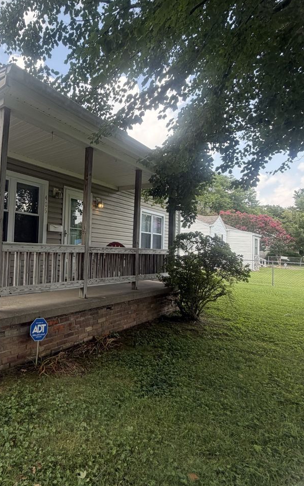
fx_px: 278
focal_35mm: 21
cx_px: 58
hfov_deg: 53.2
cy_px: 234
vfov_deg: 82.3
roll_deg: -2.4
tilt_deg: +5.9
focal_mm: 2.22
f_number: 2.2
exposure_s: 1/315
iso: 50
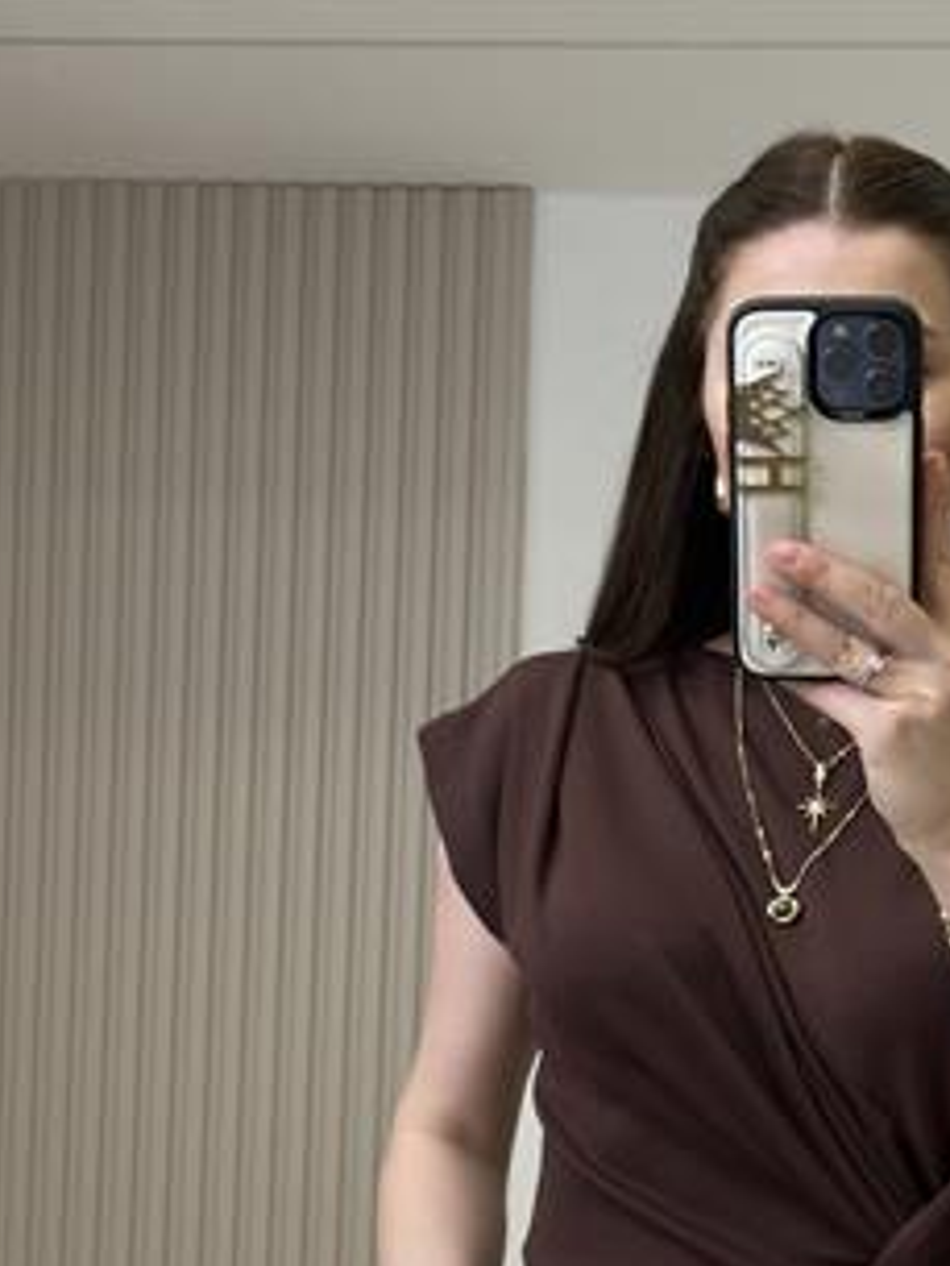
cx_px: 763
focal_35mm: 84
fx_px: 3072
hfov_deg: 17.4
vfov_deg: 22.8
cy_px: 1094
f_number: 1.78
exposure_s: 1/254
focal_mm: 6.86
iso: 80
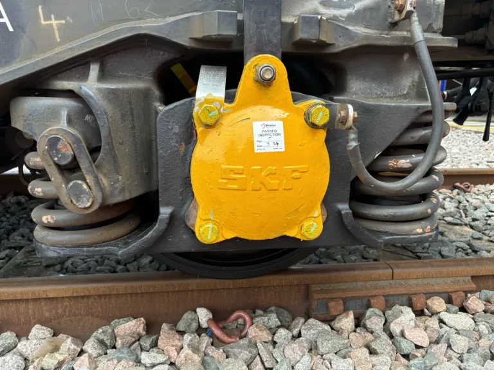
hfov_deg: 67.3
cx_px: 247
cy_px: 185
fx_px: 371
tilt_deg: -13.5
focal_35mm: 26
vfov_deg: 53.1
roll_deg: -0.5
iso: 50
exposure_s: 1/390
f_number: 1.6
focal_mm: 5.96
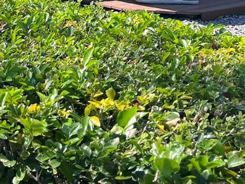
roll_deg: +0.7
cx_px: -43
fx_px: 687
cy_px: -89
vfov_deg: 14.3
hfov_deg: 19.2
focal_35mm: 97
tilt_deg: -2.1
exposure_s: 1/1279
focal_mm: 5.1
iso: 50
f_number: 1.6
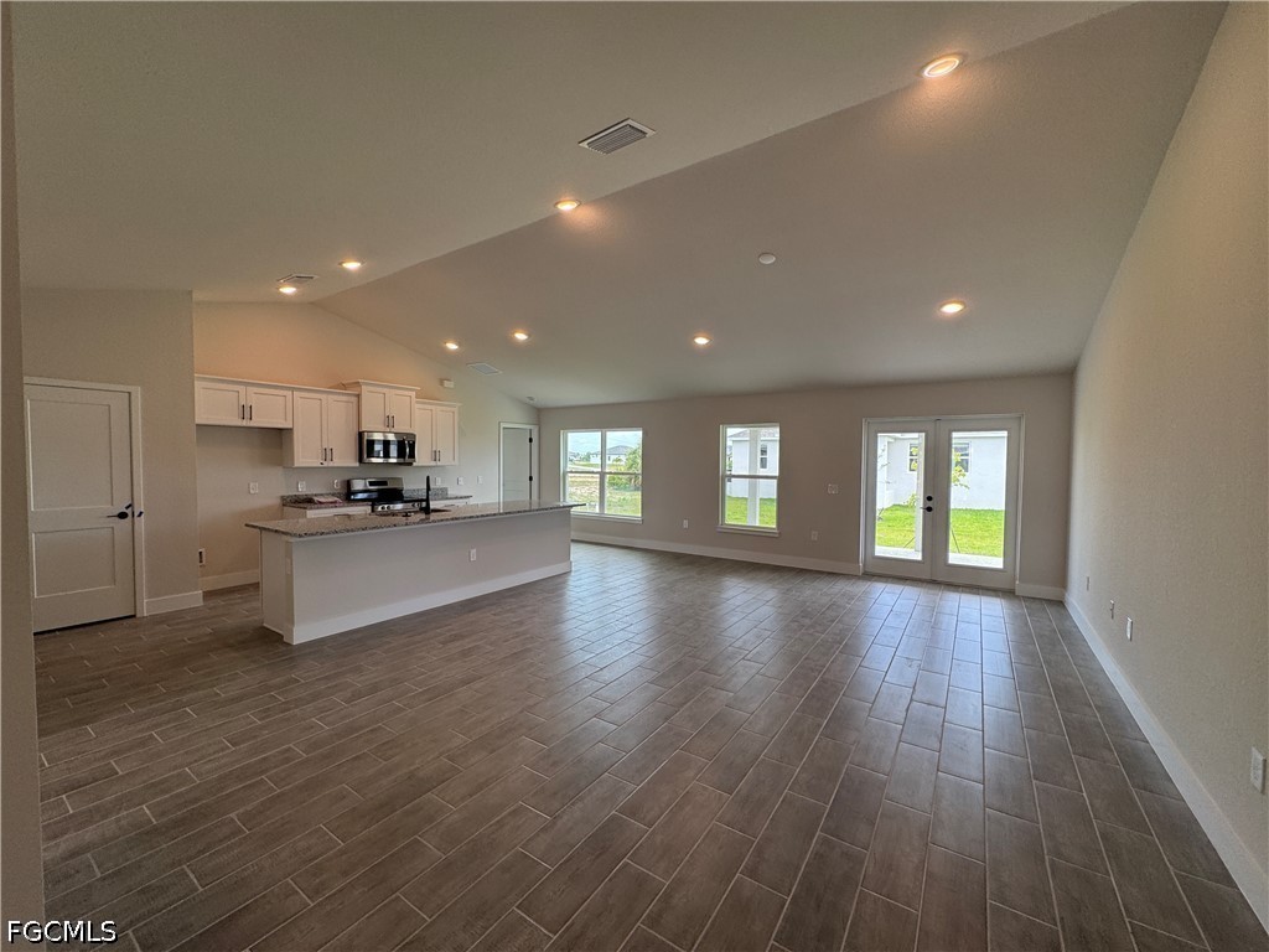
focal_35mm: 14
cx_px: 634
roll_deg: -0.5
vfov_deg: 85.7
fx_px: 513
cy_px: 476
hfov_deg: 102.1
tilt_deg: -0.8
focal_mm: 2.22
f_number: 2.2
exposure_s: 1/120
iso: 50
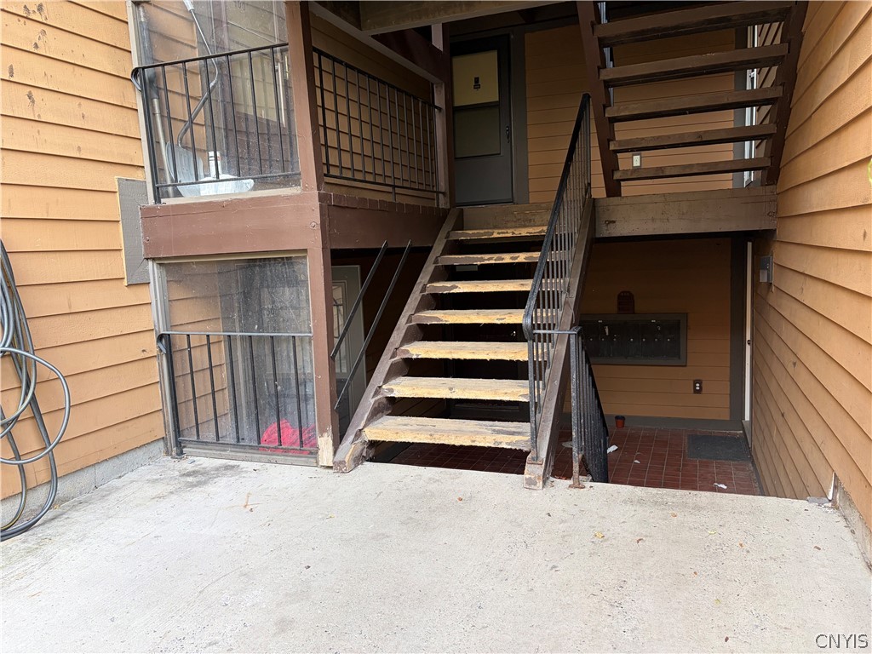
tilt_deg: -7.6
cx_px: 436
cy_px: 327
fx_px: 655
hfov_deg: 67.3
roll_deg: +2.6
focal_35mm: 26
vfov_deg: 53.1
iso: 125
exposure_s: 1/119
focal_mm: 5.96
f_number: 1.6
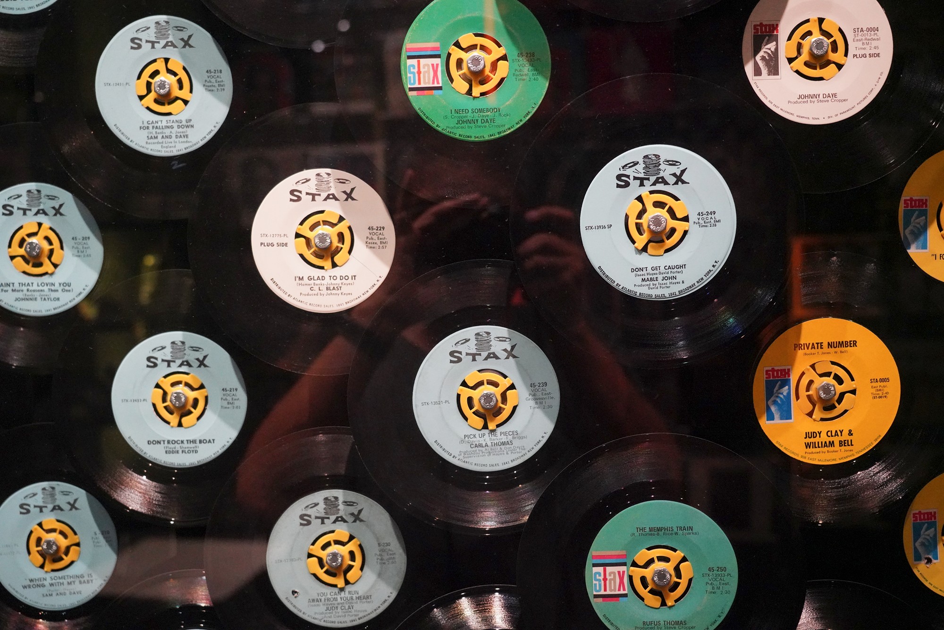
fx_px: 1049
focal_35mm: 40
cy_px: 315
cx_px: 472
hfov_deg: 48.5
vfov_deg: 33.4
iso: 12800
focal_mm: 40
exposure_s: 1/100
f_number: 5
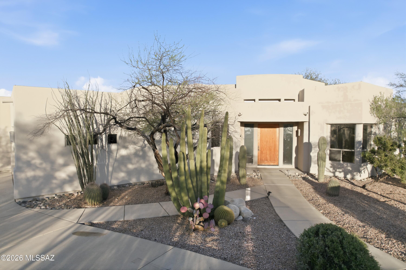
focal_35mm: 22
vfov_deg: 57.2
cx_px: 203
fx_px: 248
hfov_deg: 78.6
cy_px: 135
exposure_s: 1/1000
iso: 120
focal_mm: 8.4
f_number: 2.8
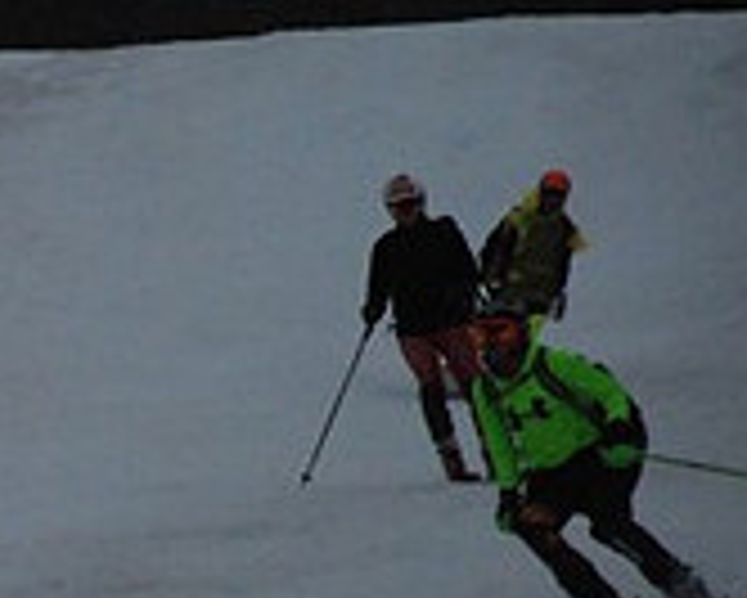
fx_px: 14725
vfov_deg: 2.3
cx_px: -464
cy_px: 515
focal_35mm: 666
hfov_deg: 2.9
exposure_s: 1/1000
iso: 1600
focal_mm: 135
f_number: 5.6
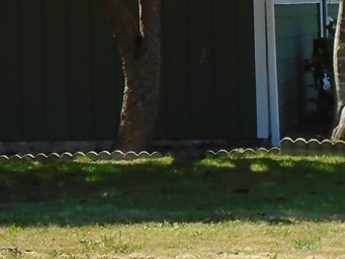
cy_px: -174
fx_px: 2293
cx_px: -26
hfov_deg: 8.5
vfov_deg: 6.4
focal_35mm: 230
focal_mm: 8.7
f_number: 4.5
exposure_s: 1/320
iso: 100
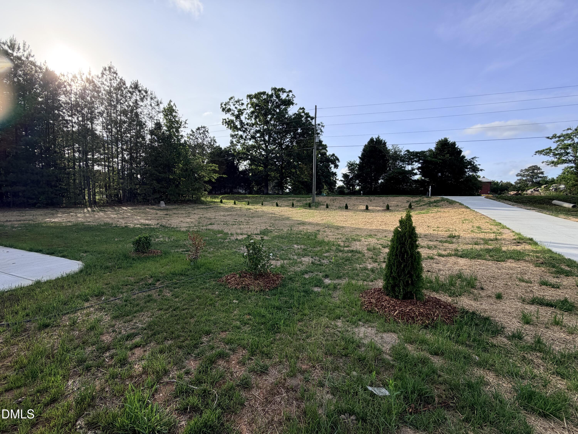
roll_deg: -1.1
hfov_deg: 102.1
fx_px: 234
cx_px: 289
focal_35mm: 14
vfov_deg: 85.7
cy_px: 217
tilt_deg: -4.5
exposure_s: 1/770
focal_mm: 2.22
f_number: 2.2
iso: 32
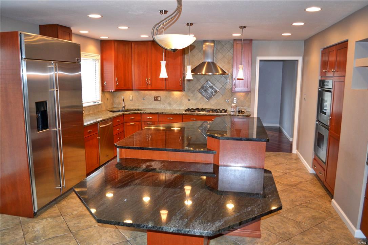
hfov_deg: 67.4
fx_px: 276
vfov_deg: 47.9
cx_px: 184
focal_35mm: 27
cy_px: 122
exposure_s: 1/60
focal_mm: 18
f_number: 3.5
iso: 800
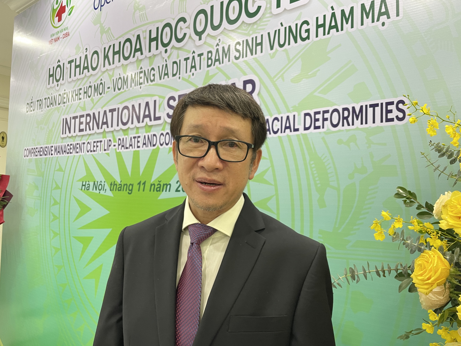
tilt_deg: +3.1
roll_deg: -0.9
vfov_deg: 53.1
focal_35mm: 26
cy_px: 173
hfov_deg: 67.3
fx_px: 346
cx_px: 230
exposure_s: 1/60
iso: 125
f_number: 1.6
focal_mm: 4.2
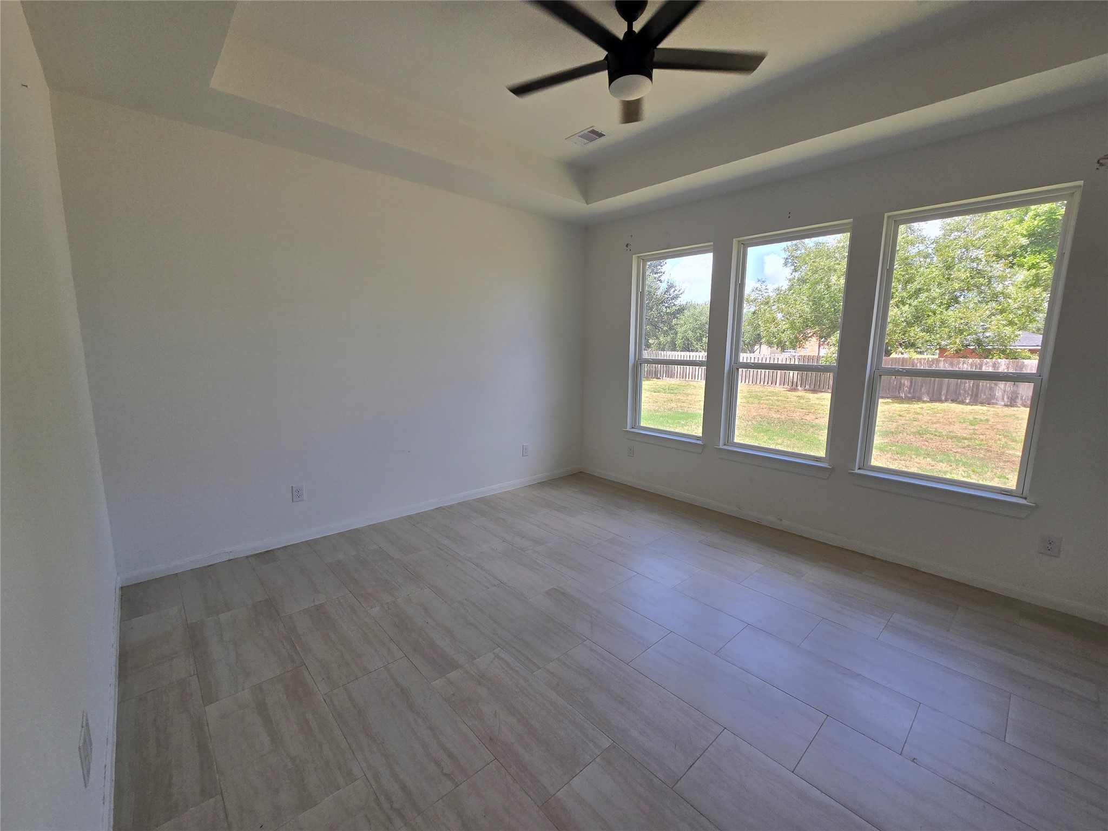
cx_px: 554
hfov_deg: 106.2
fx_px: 416
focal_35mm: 13
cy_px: 416
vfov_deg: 89.9
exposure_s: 1/168
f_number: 2.2
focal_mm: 2.2
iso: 50
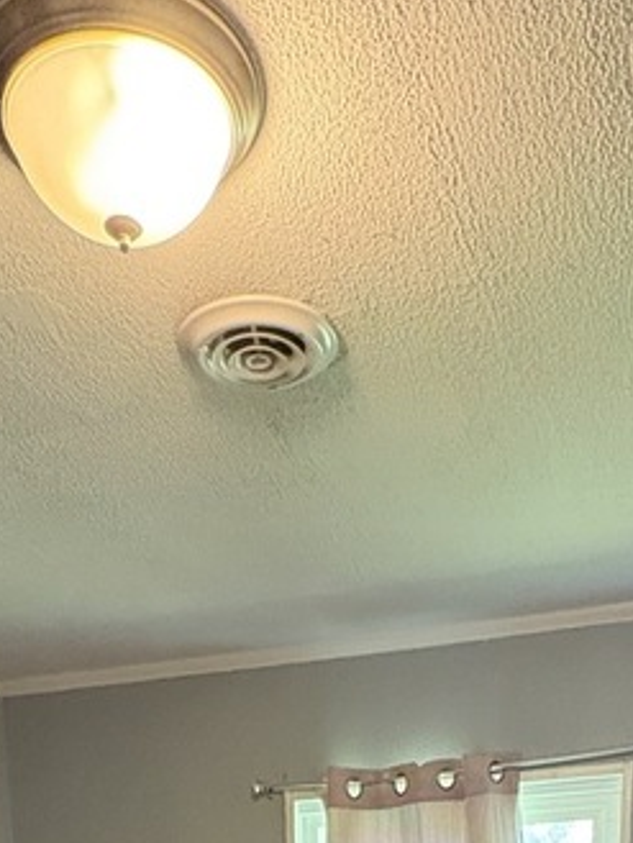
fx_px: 1121
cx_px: 323
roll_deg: +0.5
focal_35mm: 46
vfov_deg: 26.4
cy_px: 1330
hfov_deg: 31.5
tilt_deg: -15.7
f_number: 2.2
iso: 640
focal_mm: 2.22
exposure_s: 1/60
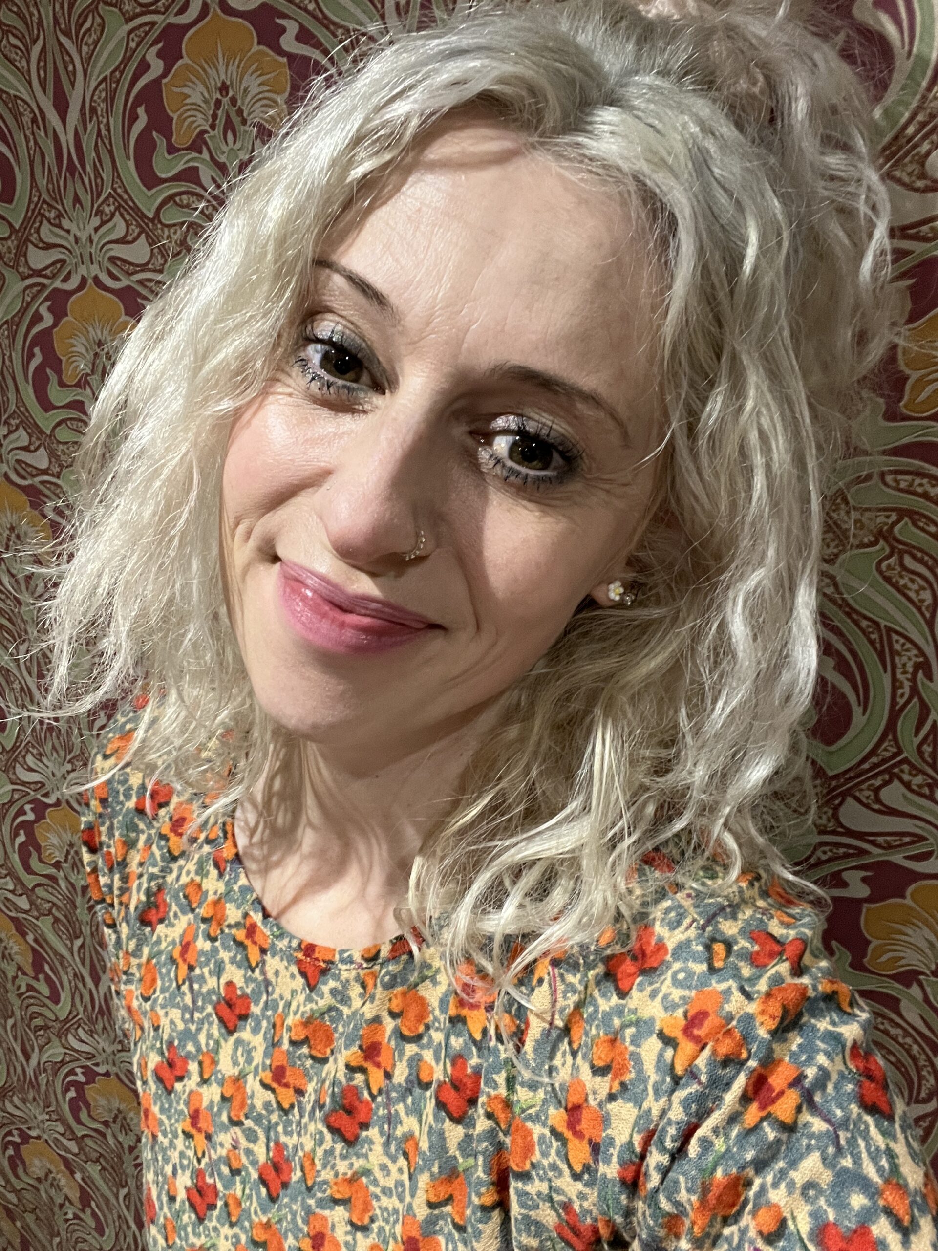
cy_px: 626
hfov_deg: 46.8
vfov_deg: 60.0
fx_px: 1084
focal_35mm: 30
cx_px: 469
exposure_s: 1/33
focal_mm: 2.71
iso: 320
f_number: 2.2
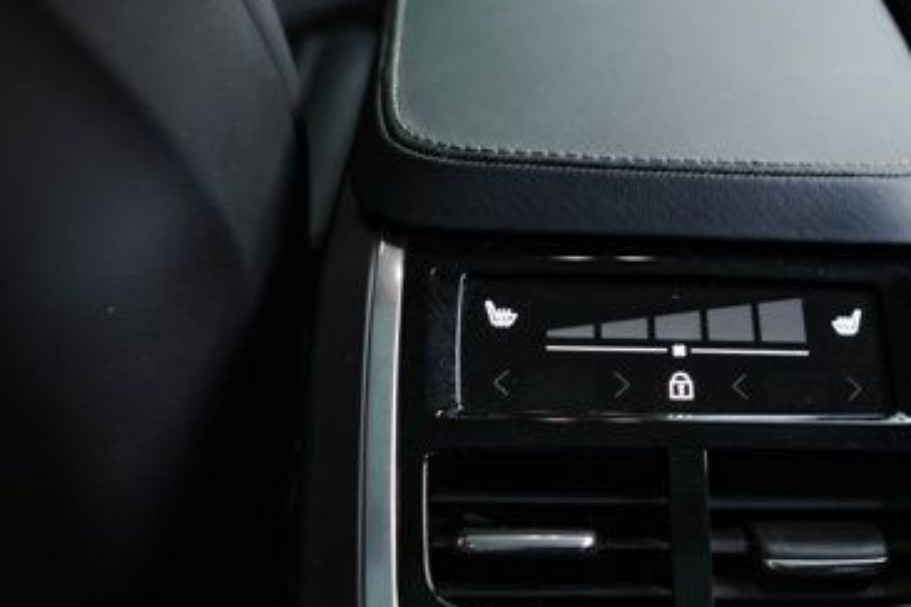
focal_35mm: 46
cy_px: 354
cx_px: 672
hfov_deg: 41.6
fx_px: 1164
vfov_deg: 29.2
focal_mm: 24
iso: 1250
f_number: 2.8
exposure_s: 1/200
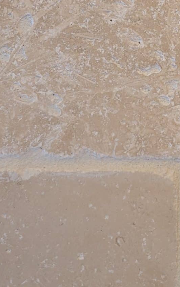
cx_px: 107
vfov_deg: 22.2
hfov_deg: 15.0
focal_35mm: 87
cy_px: -45
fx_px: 683
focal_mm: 6.9
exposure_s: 1/26.7
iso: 79
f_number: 1.68
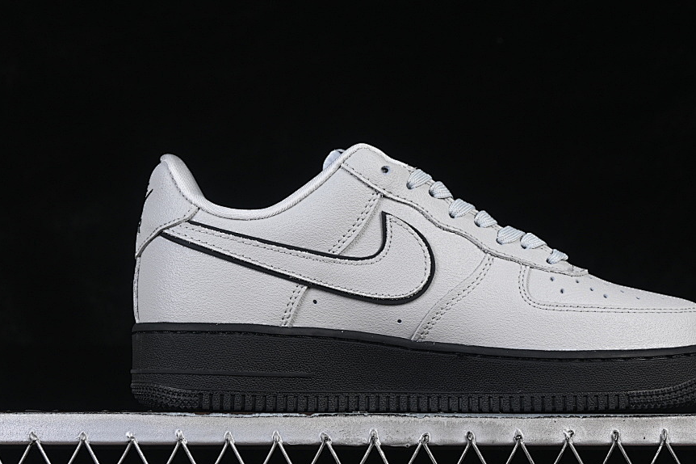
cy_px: 233
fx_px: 1817
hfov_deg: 21.6
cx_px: 431
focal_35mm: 94
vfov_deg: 14.5
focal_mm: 50
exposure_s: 1/80
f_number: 8
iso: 160
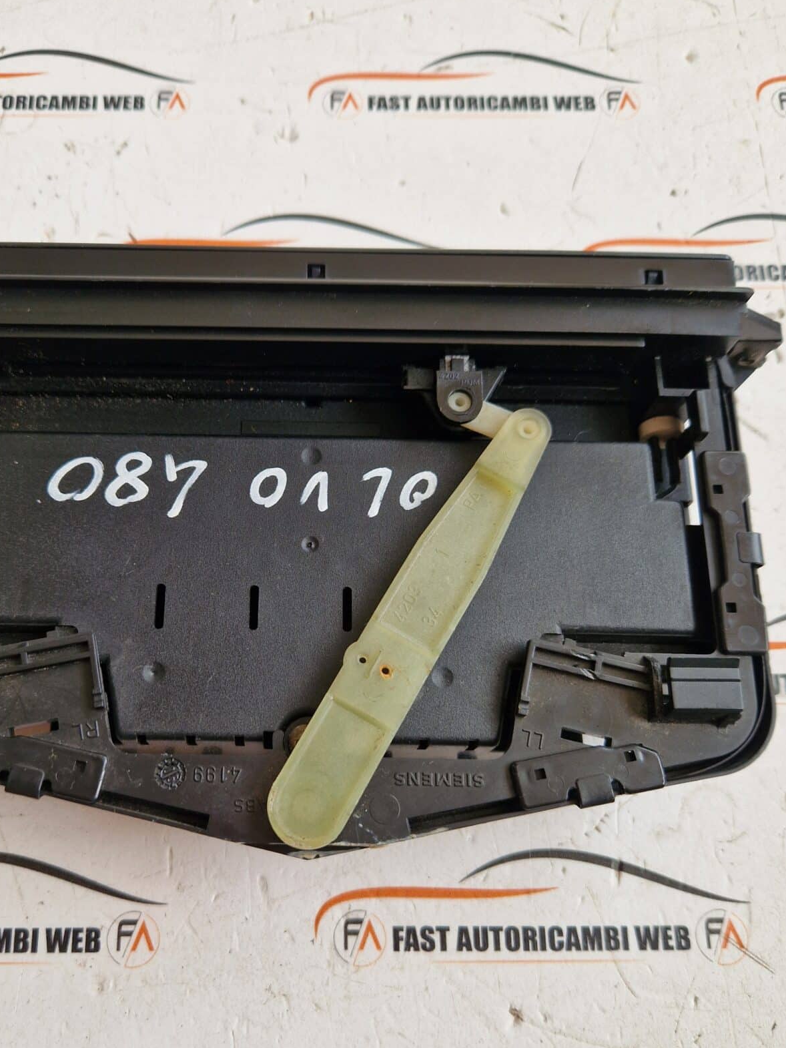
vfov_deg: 59.8
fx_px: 908
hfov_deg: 46.6
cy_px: 590
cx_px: 316
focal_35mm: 30
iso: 50
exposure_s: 1/100
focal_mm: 5.4
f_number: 1.8
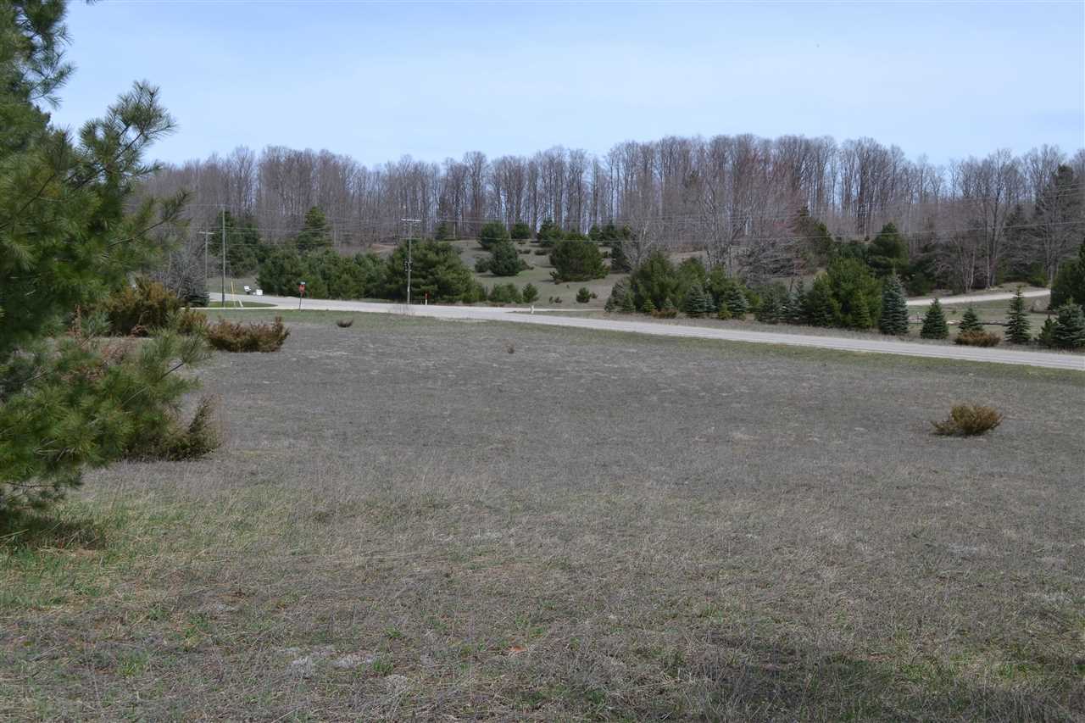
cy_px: 362
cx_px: 542
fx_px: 1175
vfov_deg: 34.2
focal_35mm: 39
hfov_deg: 49.6
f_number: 8
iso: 100
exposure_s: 1/250
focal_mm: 26
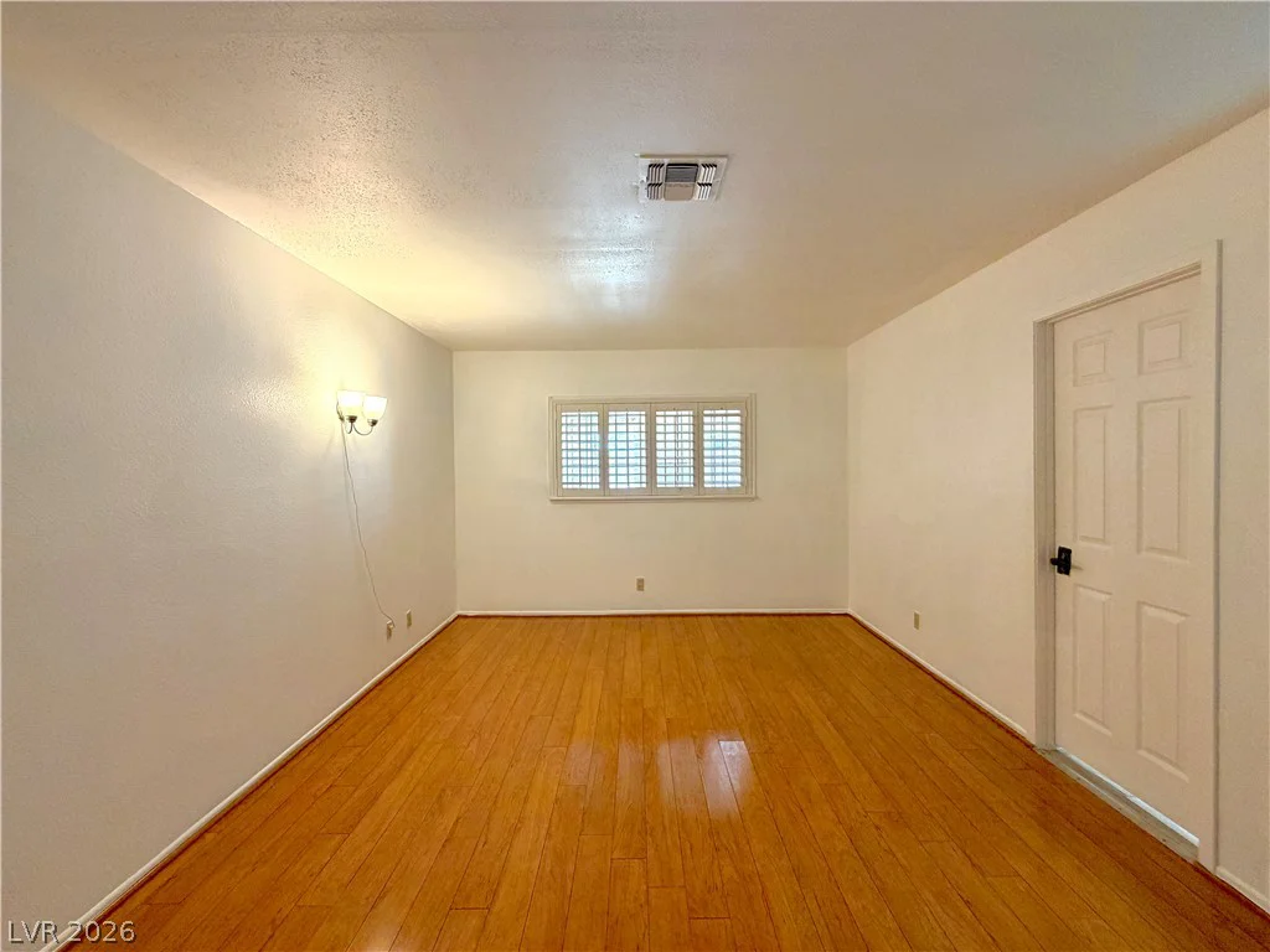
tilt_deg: -1.7
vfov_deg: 85.7
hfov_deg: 102.1
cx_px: 635
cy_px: 476
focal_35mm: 14
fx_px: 514
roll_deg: +1.4
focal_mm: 2.22
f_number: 2.2
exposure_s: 1/60
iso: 200
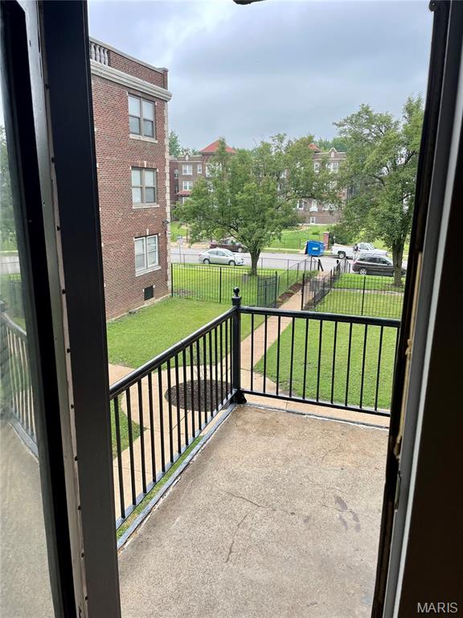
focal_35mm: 26
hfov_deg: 53.1
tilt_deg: -15.0
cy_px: 309
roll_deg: +0.4
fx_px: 464
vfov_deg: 67.3
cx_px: 232
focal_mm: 4.2
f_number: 1.6
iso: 32
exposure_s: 1/569
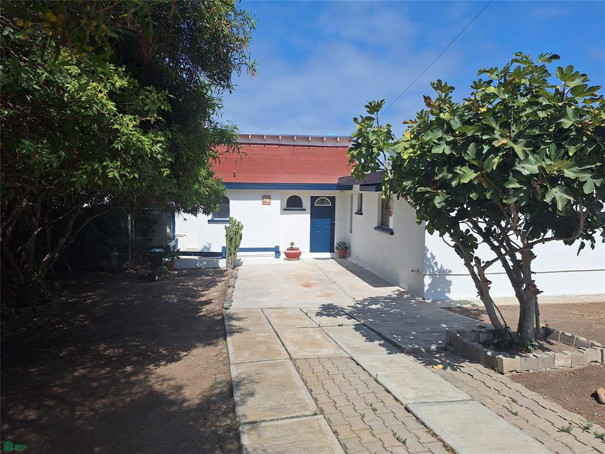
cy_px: 227
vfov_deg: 58.9
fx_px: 402
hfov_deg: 73.9
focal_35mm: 23
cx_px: 302
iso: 40
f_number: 1.8
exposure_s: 1/5291
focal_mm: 5.54
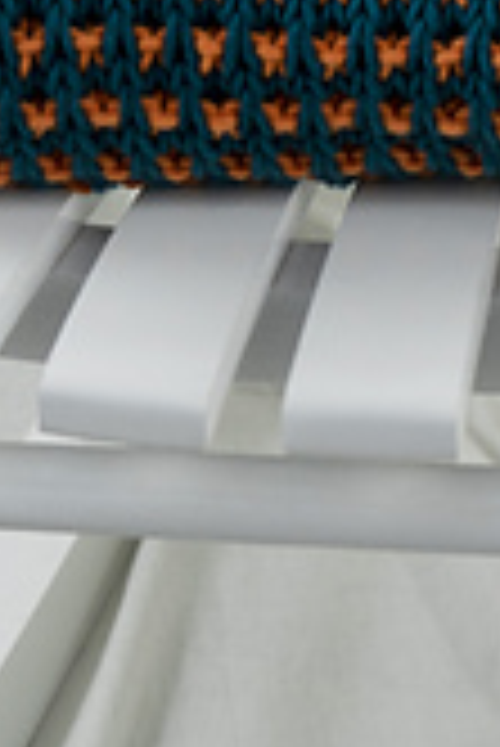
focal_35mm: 127
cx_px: 511
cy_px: -468
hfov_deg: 10.7
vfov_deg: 14.7
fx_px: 2640
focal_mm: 33
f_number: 5
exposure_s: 1/40
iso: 100
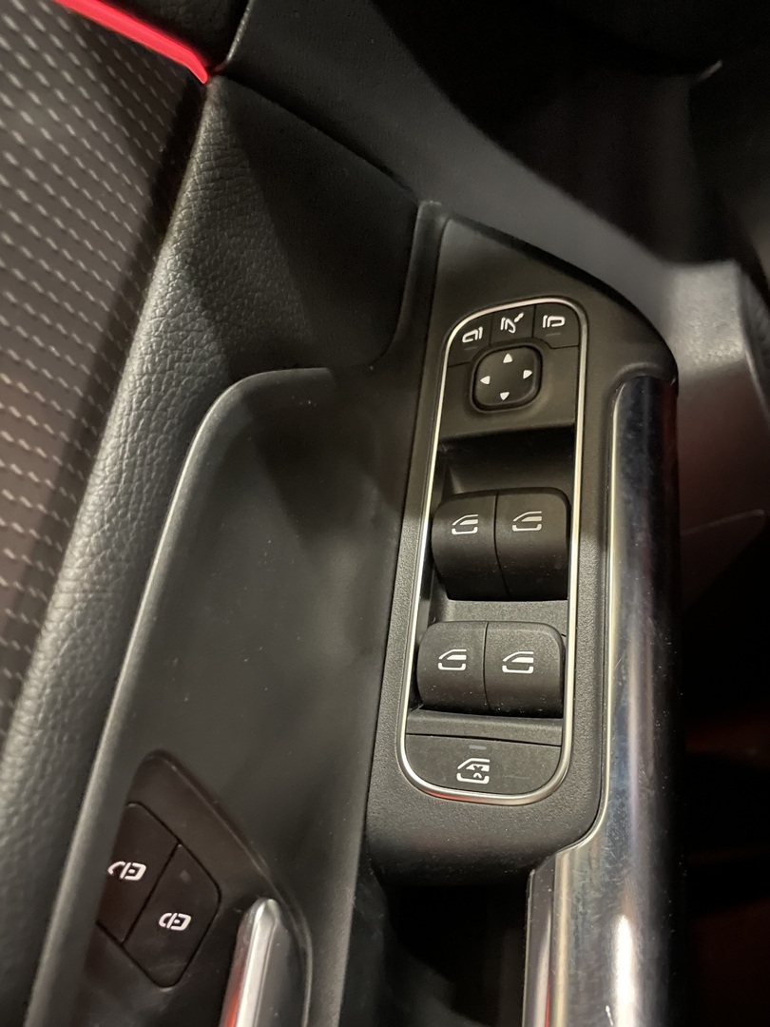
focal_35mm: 26
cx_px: 385
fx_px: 771
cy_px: 514
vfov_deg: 67.3
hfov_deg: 53.1
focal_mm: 4.2
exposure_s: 1/15
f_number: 1.6
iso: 1250
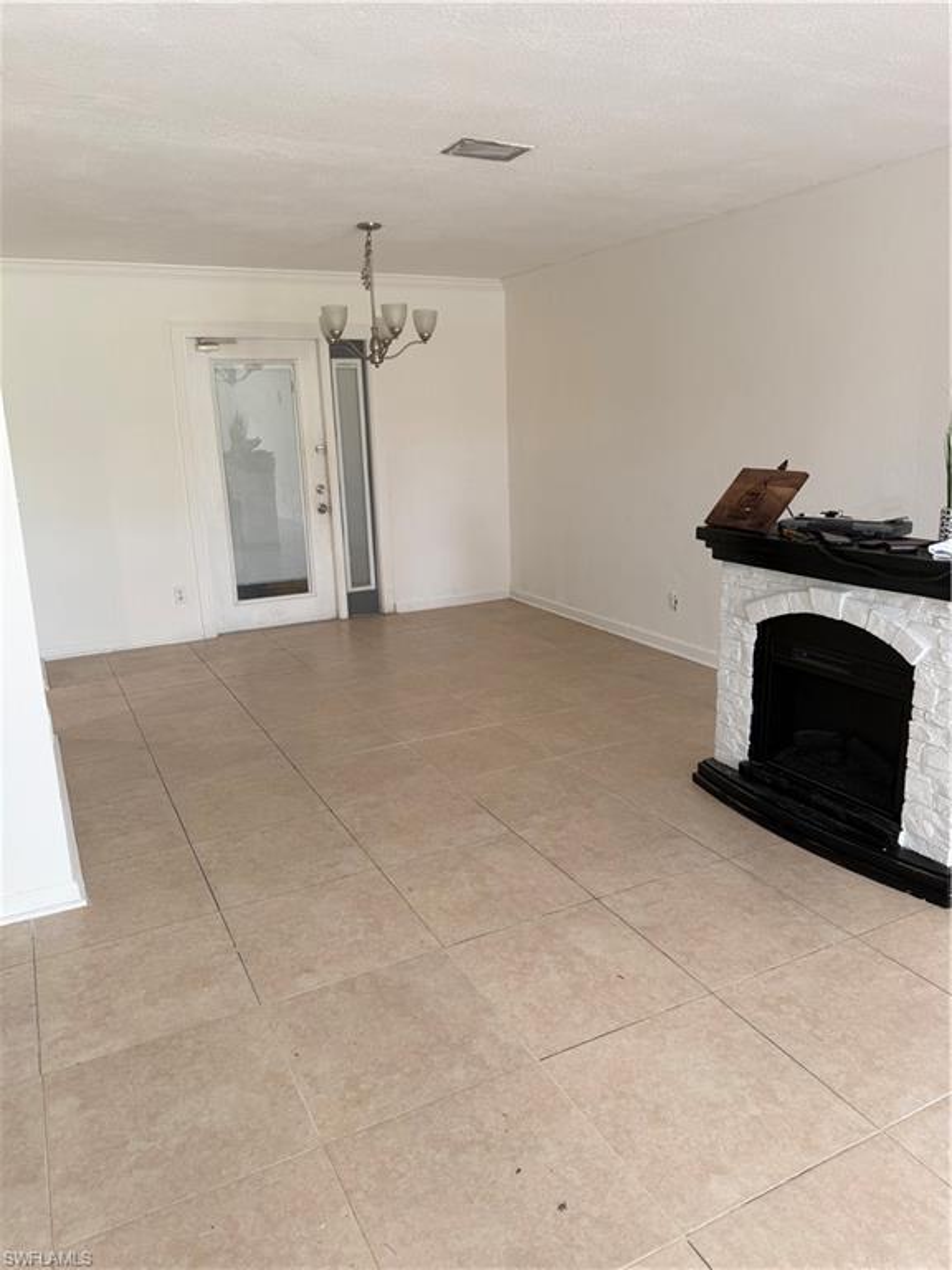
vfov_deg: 71.6
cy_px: 635
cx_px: 476
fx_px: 880
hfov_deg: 56.8
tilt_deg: -14.3
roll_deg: +1.8
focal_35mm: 24
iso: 100
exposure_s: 1/121
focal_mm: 6.76
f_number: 1.78
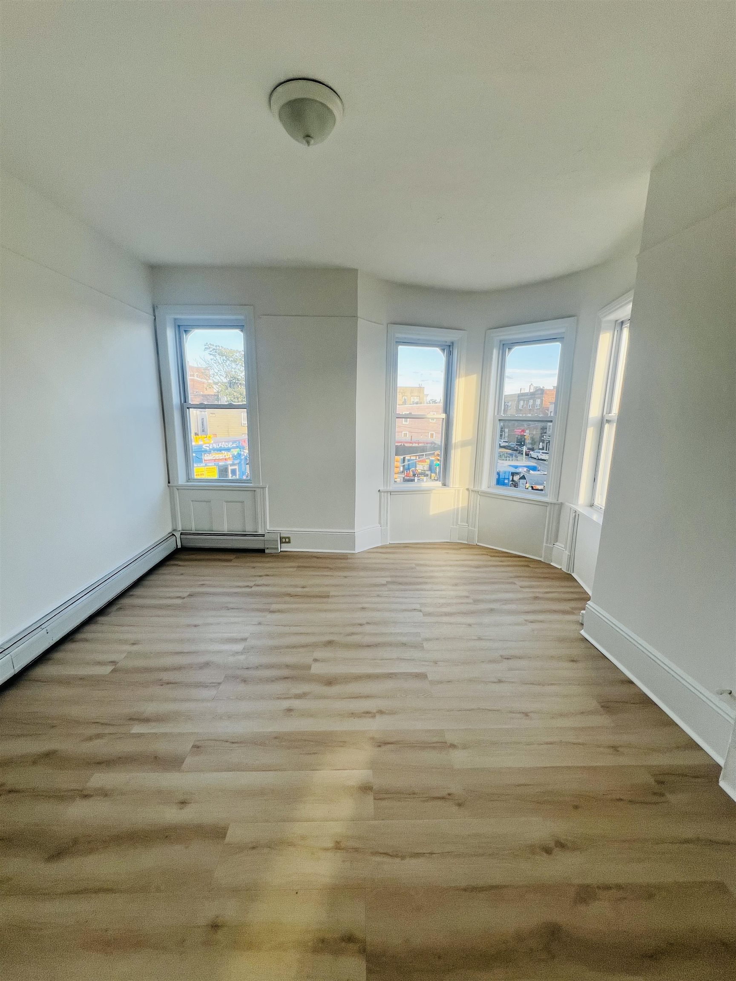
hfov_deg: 89.9
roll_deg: -0.5
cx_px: 368
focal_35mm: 13
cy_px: 490
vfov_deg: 106.2
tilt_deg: -11.4
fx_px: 369
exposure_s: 1/99
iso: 40
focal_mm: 1.57
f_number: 1.8
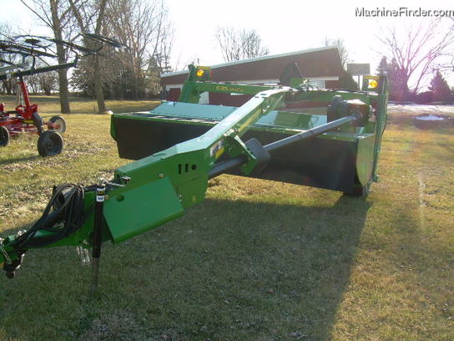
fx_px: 498
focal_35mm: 38
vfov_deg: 37.7
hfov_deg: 49.0
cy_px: 170
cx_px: 227
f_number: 4.6
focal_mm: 6.3
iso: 50
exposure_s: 1/125
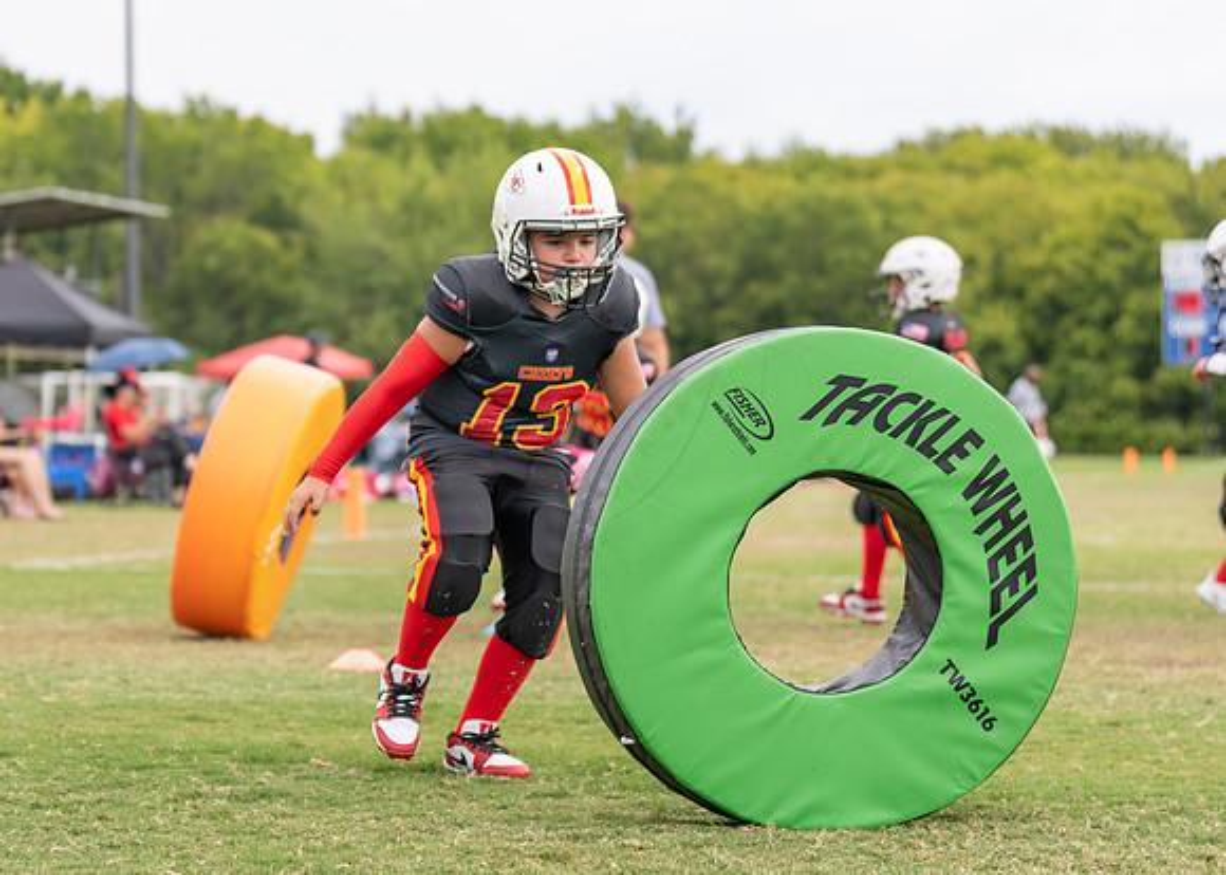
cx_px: 514
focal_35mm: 110
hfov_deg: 18.2
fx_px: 3828
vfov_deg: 13.0
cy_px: 430
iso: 100
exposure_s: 1/1600
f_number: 2.8
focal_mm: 76
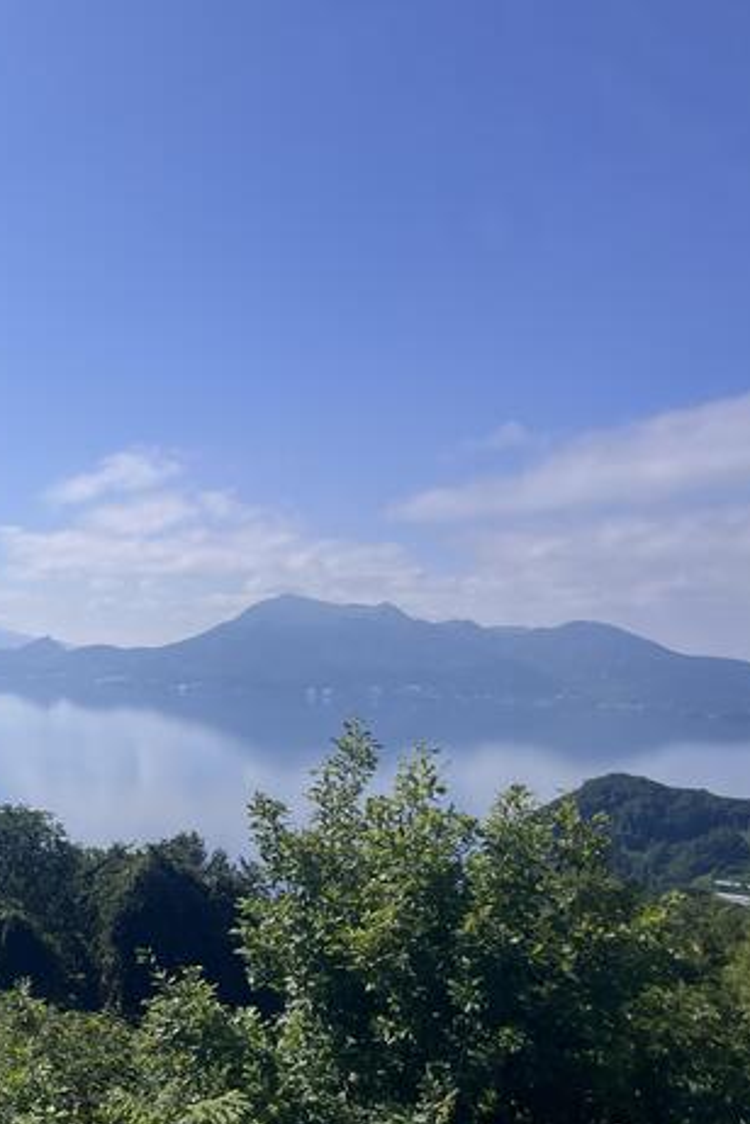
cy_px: 597
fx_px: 1281
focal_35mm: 41
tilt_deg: +1.2
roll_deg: -2.2
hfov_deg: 29.4
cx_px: -75
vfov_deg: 47.4
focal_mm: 5.1
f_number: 1.6
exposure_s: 1/9901
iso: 50
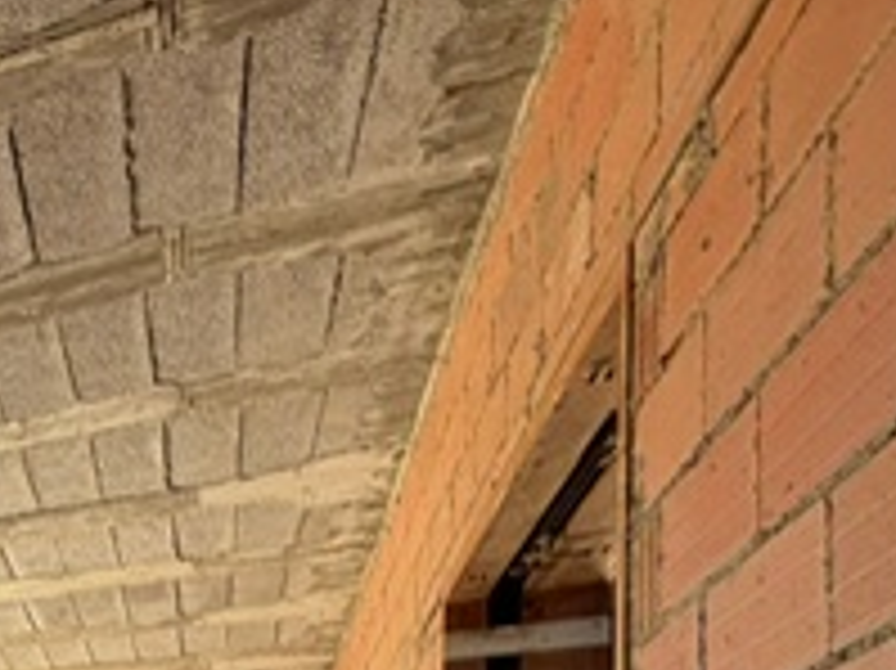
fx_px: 1164
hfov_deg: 28.9
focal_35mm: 45
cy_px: 971
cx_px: -410
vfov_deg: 25.3
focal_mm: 2.22
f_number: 2.2
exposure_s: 1/121
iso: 160
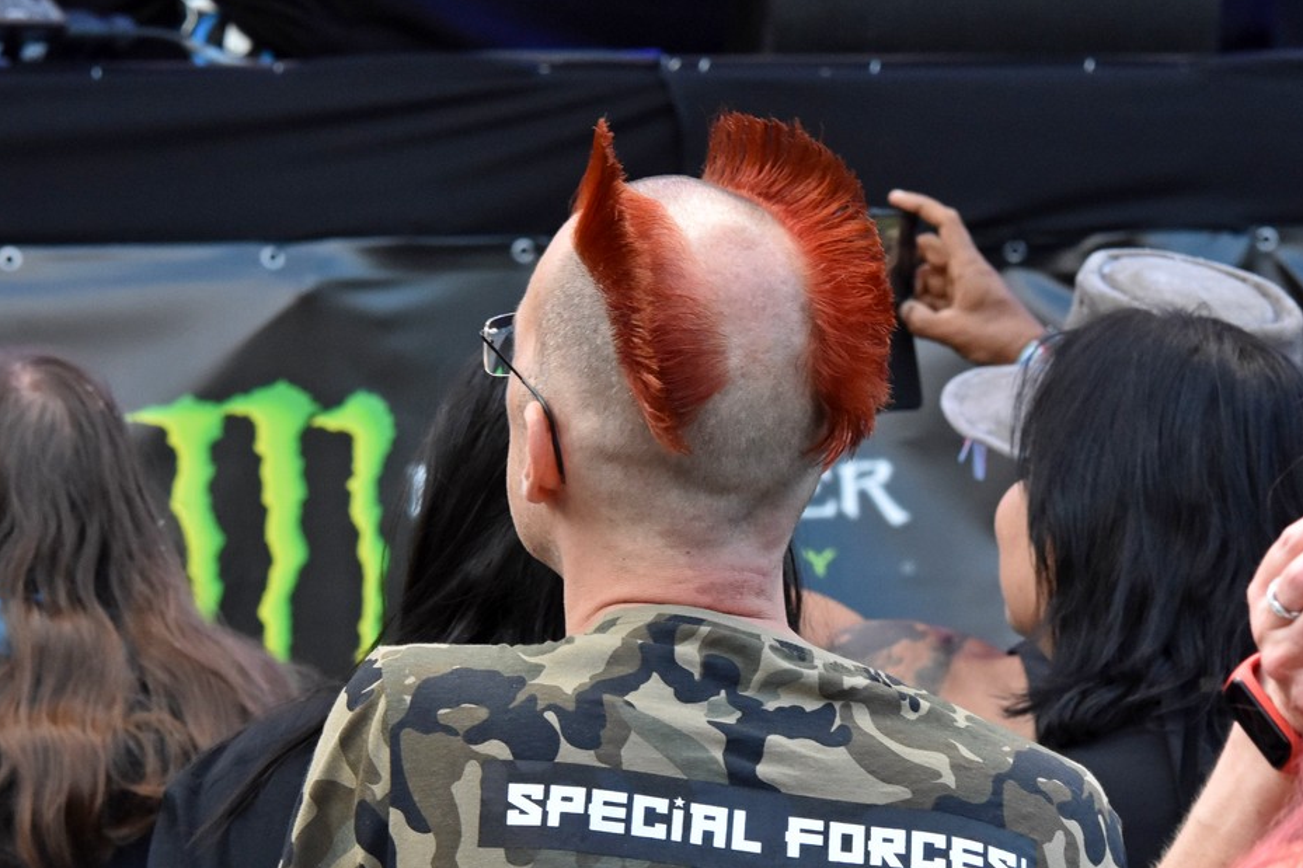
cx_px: 717
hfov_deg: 9.5
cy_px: 489
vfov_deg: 6.3
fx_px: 7852
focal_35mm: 217
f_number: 10
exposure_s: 1/320
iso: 1250
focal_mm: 112
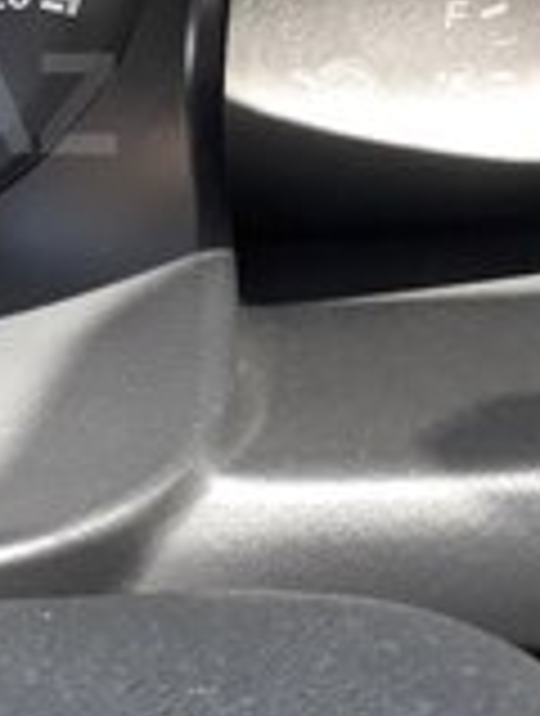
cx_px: -230
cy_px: 104
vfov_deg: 22.8
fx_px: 1740
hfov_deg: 16.3
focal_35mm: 84
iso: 50
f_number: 1.9
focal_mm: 3.6
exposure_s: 1/50
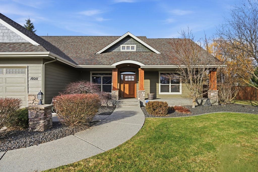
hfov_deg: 84.0
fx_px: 143
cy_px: 86
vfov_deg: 61.9
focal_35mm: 20
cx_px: 129
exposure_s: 1/1600
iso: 100
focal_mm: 20
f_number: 8
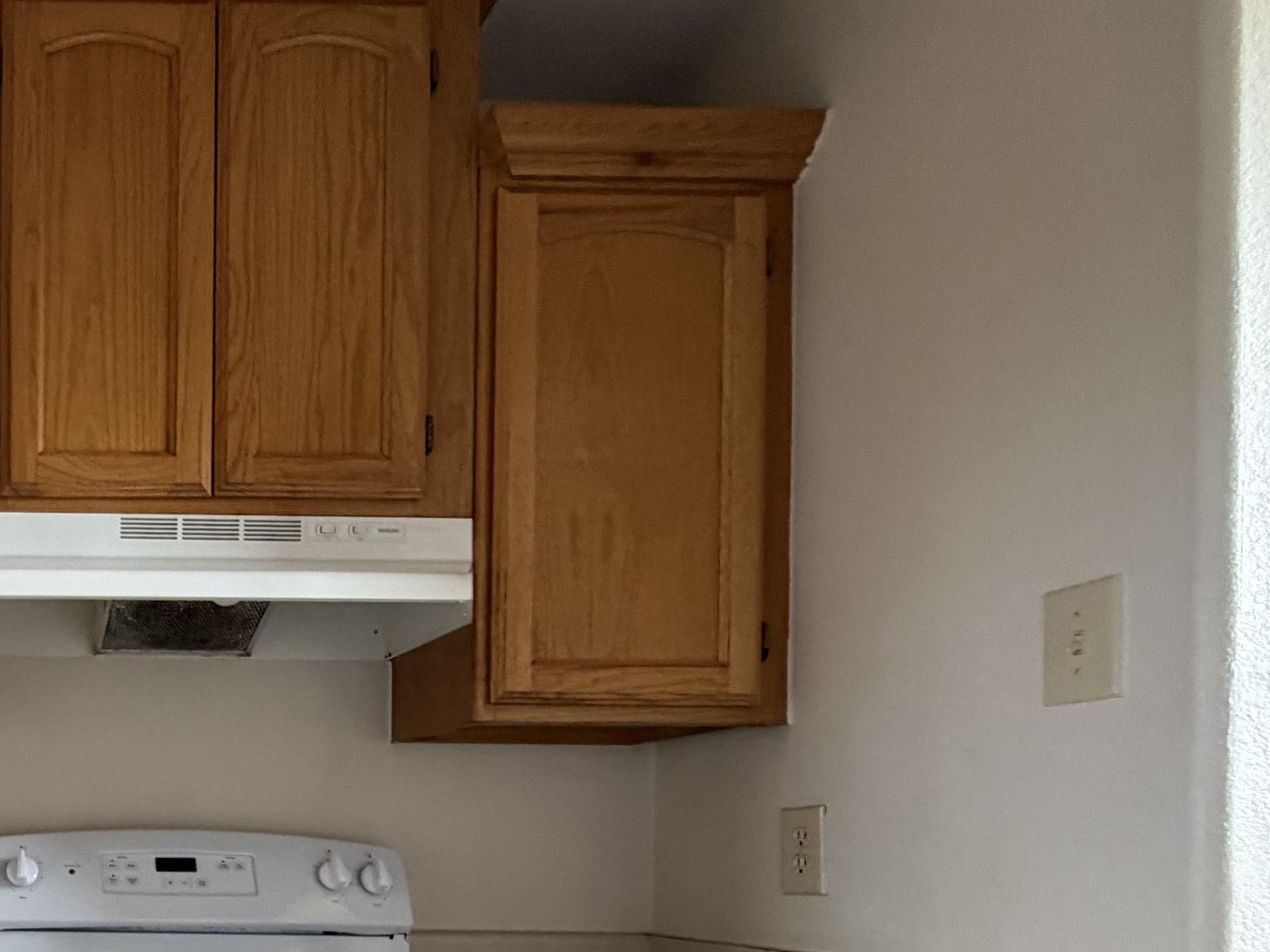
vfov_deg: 44.2
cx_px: 2
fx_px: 1064
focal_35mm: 29
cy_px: 844
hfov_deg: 50.1
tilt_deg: -0.6
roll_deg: +0.1
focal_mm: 2.22
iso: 400
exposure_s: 1/60
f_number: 2.2
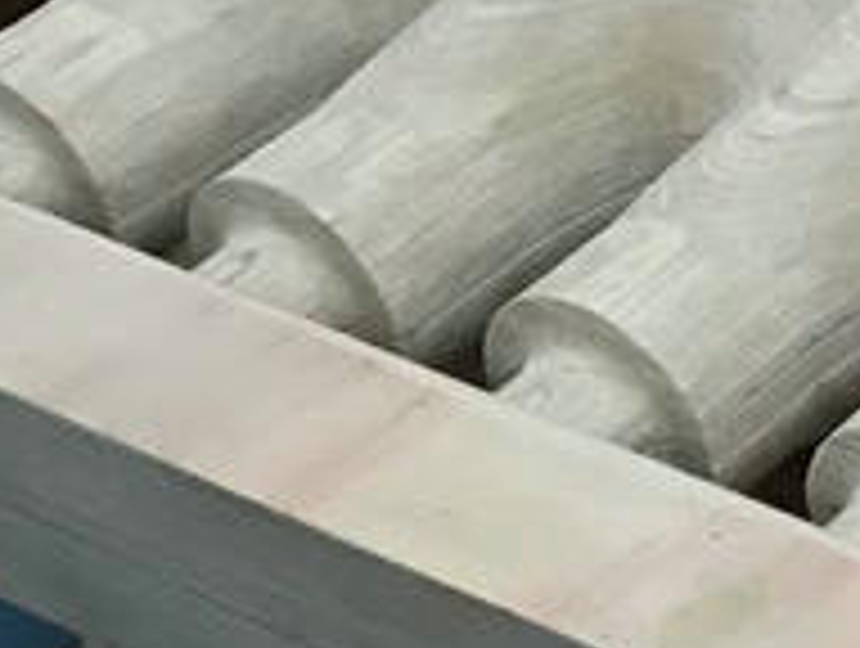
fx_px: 2912
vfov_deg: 12.7
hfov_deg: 15.0
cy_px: 292
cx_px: 1459
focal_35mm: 117
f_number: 1.8
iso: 100
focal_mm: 3.99
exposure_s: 1/17
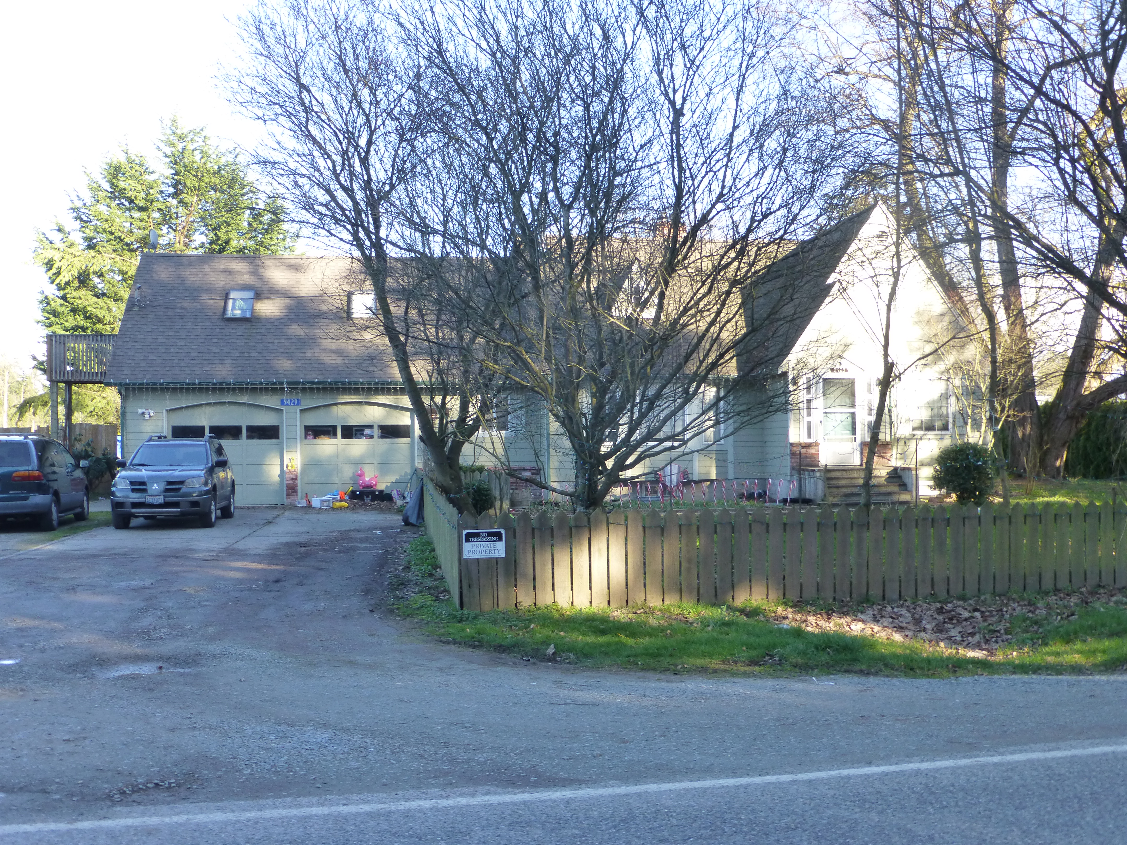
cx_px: 564
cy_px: 422
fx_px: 1270
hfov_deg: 47.9
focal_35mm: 39
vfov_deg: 36.8
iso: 160
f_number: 3.9
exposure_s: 1/125
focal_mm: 6.9
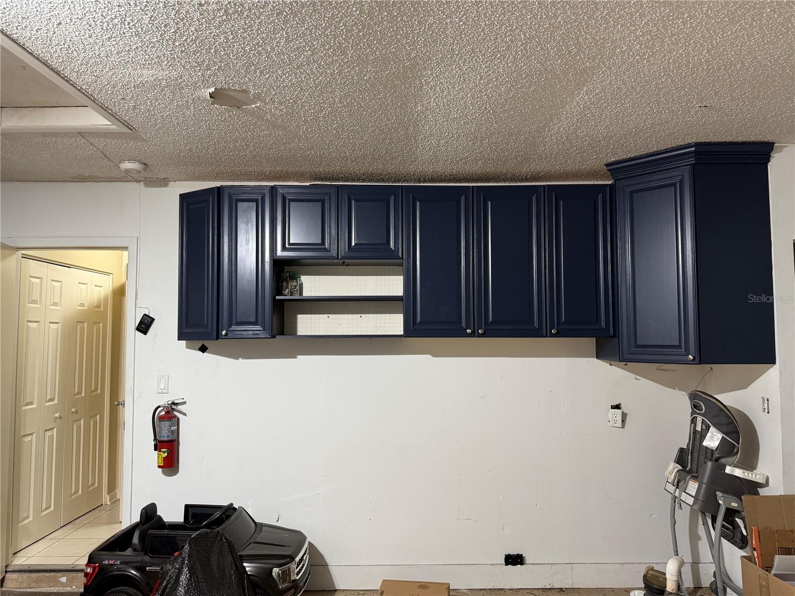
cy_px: 298
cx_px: 398
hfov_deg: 71.6
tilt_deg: +3.9
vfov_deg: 56.8
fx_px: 551
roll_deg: +0.6
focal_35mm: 24
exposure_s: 1/60
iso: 160
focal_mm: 6.76
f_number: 1.78
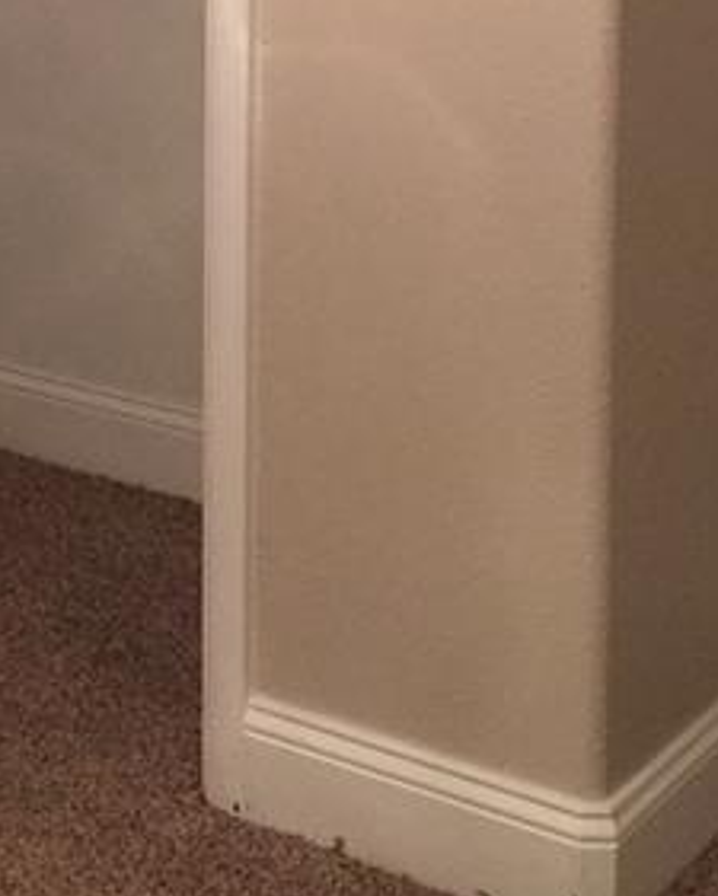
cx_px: 19
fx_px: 2734
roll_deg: +0.0
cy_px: -236
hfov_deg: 14.7
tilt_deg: -5.8
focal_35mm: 103
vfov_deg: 17.6
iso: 100
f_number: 2.2
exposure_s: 1/15
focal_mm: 4.15
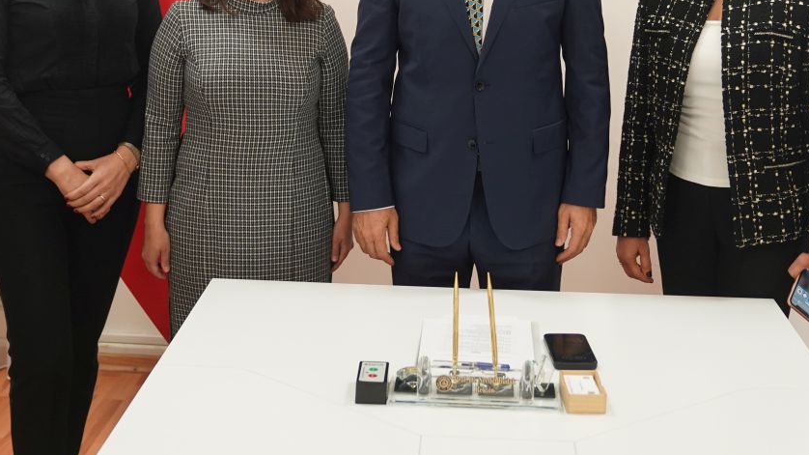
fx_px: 1287
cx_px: 456
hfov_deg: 34.9
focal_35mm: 60
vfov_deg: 19.5
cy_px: 9
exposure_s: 1/125
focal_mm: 32
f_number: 3.2
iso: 1600
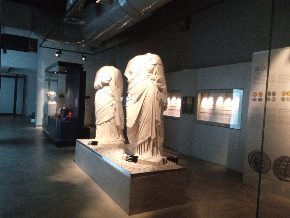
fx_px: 235
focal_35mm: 28
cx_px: 145
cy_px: 109
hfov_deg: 63.4
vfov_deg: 49.7
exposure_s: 1/33.3
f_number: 2.2
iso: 1375
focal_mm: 3.43
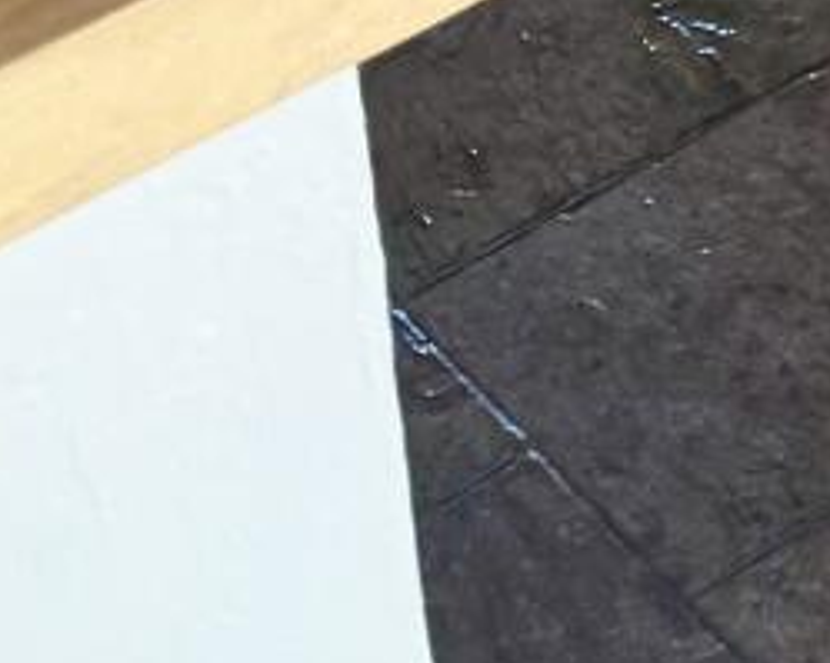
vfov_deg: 6.4
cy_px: -2169
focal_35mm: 188
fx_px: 4616
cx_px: 2217
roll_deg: +2.0
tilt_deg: -12.8
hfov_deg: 8.9
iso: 200
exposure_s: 1/121
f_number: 1.78
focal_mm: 6.76
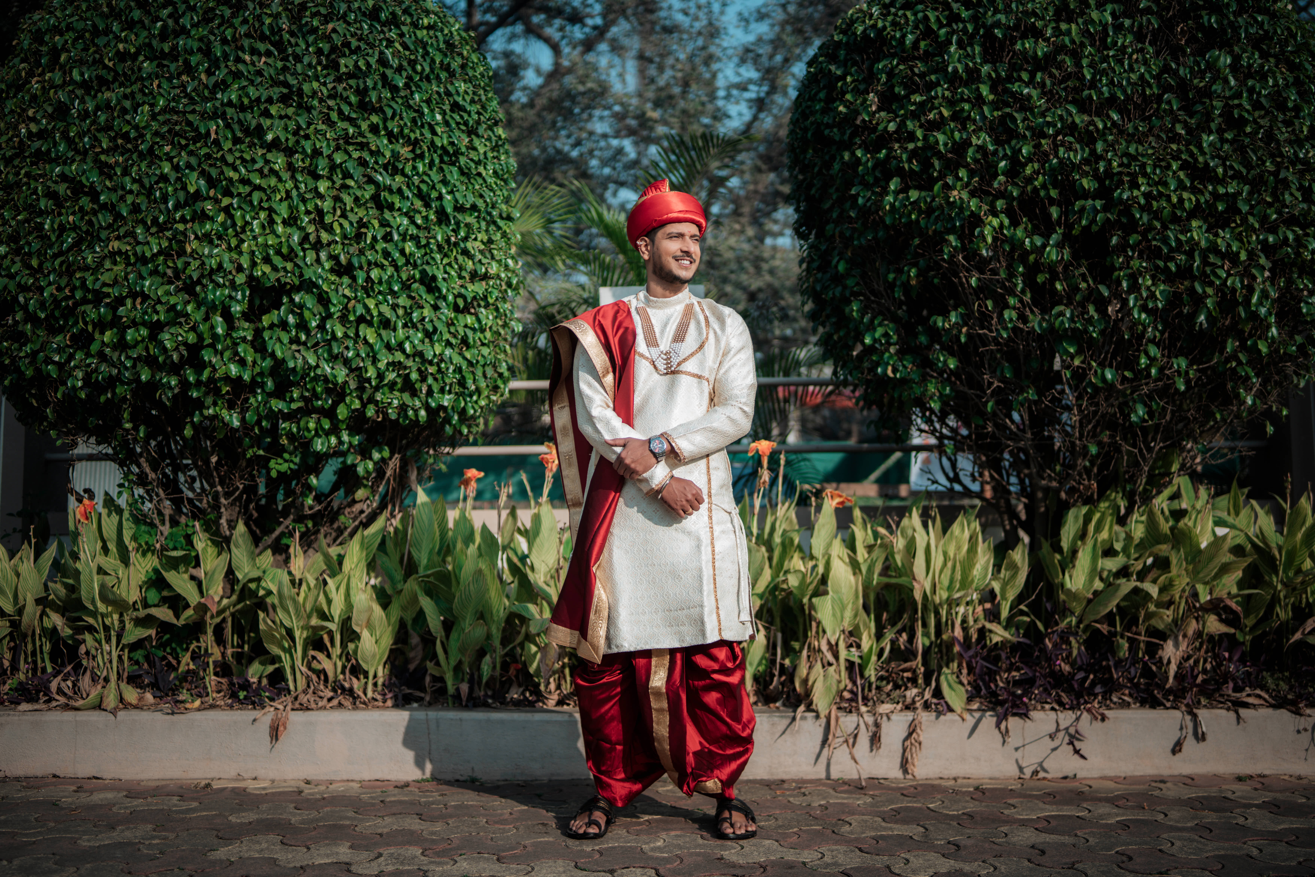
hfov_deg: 54.4
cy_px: 438
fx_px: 1278
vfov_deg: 37.9
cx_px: 658
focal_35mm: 35
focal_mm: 35
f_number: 1.6
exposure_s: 1/2500
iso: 50
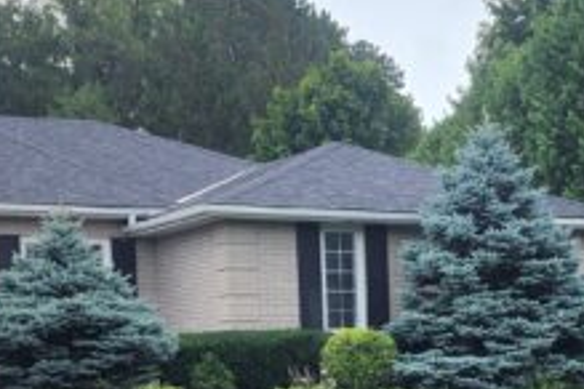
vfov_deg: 15.7
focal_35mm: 84
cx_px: 437
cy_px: 445
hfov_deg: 23.9
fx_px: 1363
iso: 12
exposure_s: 1/268
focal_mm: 6.4
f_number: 1.8
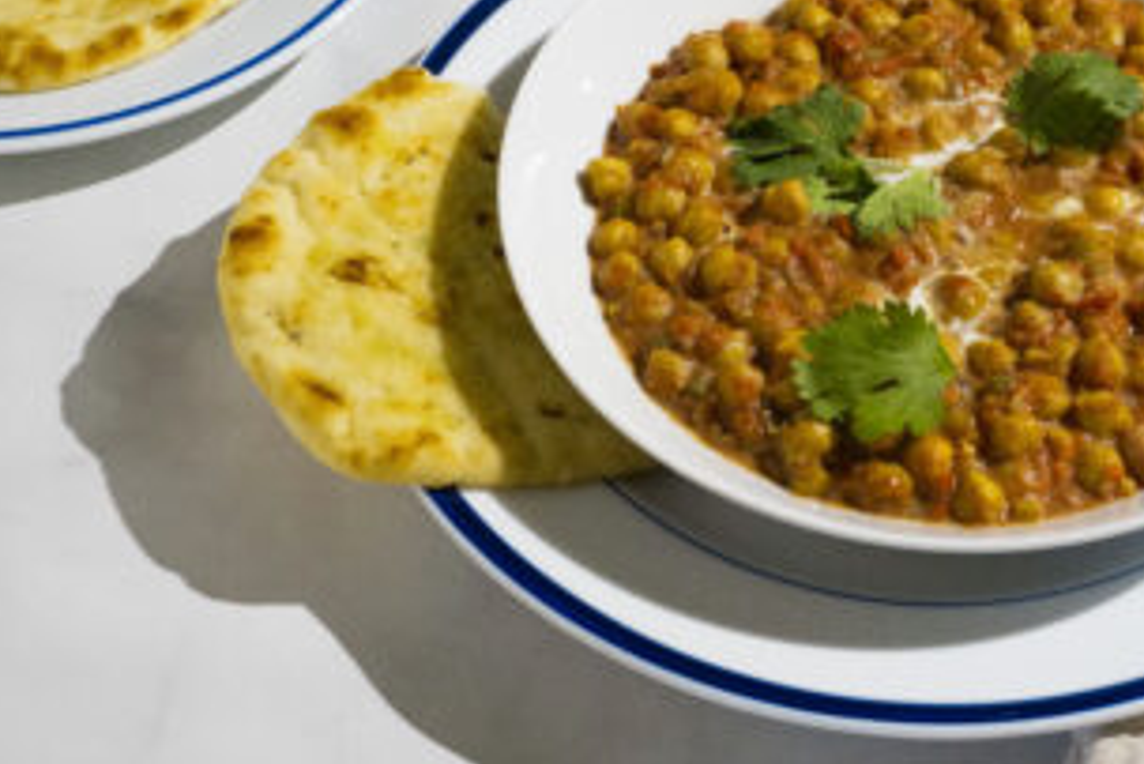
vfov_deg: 17.0
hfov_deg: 25.1
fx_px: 2543
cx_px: 817
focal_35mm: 80
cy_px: 218
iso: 1250
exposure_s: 1/160
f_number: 5.6
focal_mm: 36
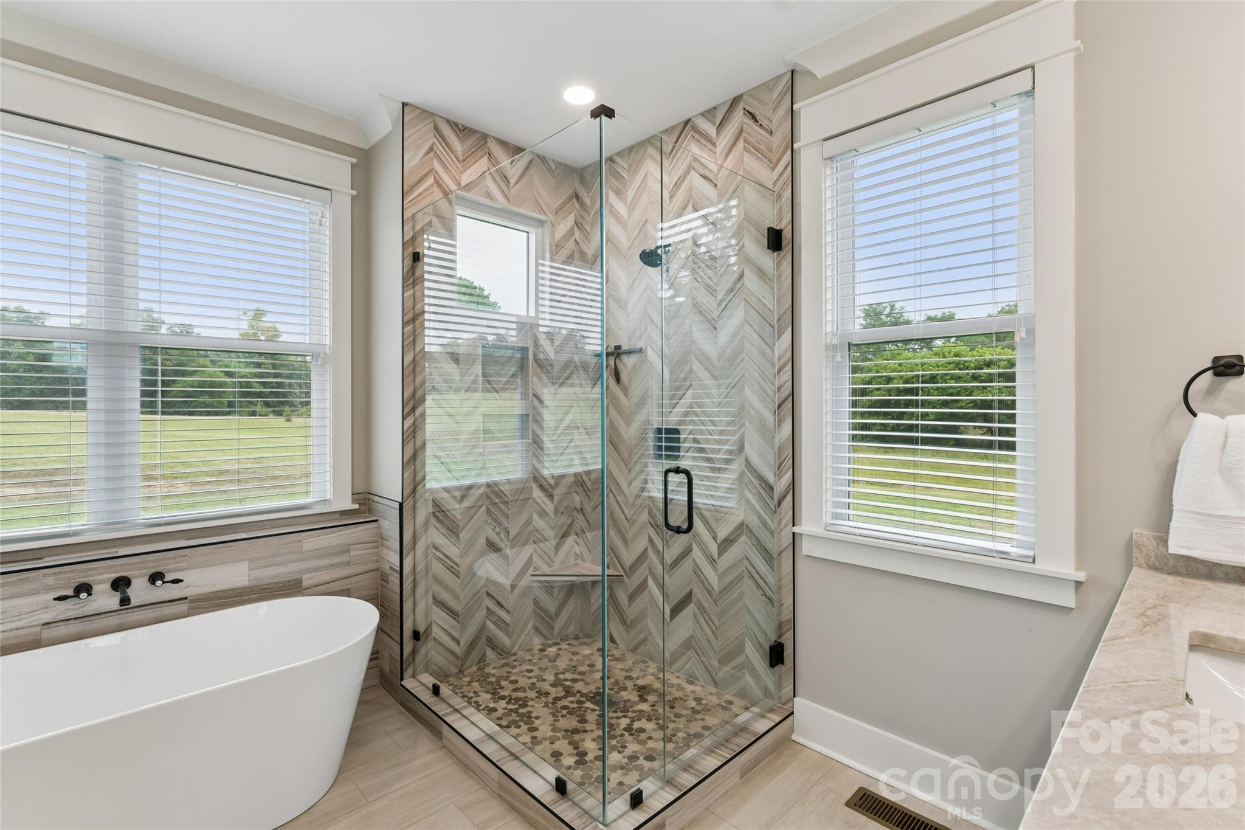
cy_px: 415
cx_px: 622
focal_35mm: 16
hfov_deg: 96.4
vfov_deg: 73.4
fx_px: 557
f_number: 13
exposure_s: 1/10
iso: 400
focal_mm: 16.1
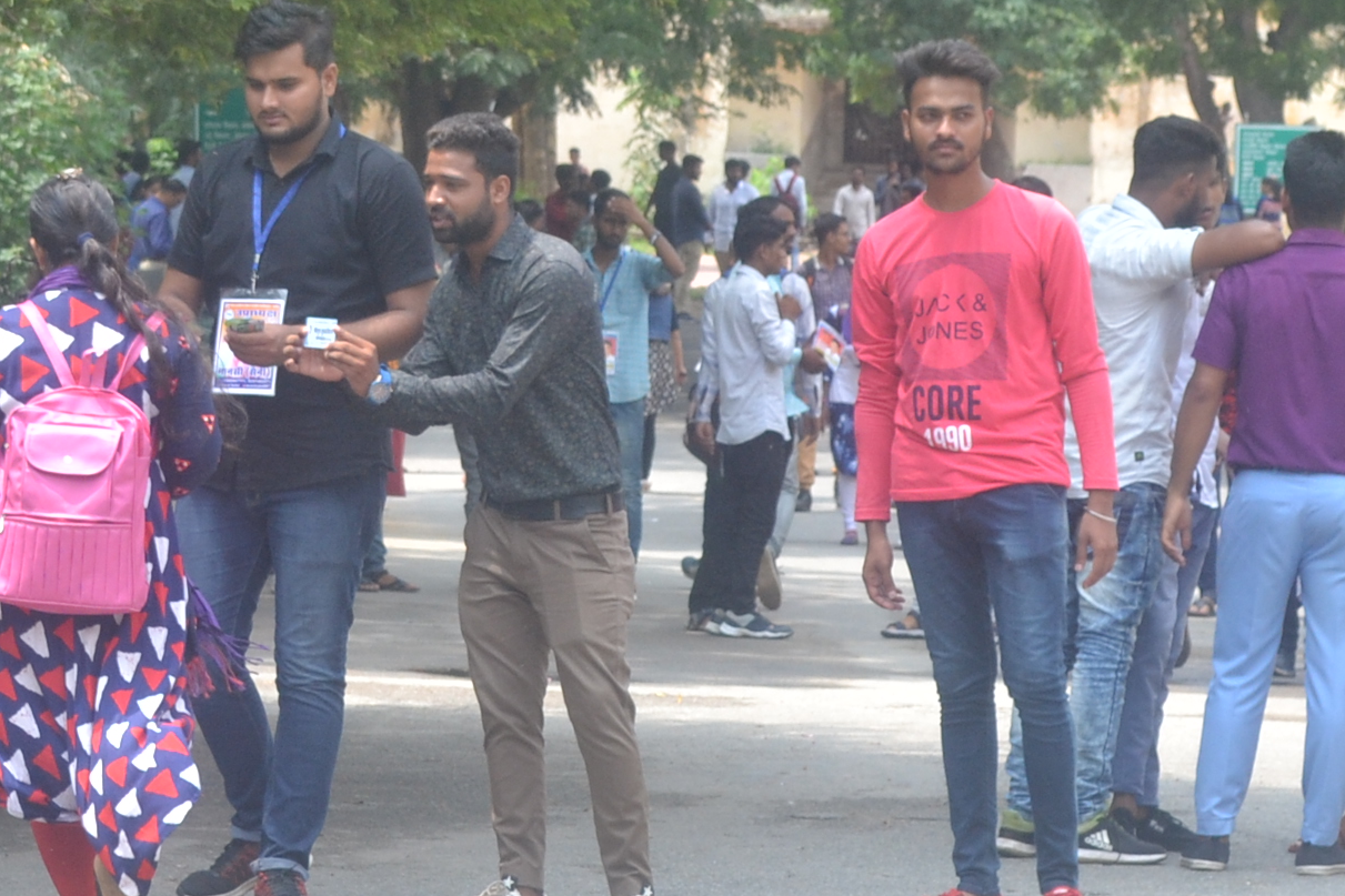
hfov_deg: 8.7
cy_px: 402
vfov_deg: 5.8
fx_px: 8794
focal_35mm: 235
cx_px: 244
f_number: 8
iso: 400
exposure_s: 1/200
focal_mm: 55
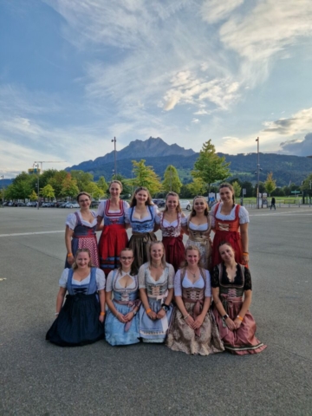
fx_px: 276
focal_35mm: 23
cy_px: 208
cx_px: 156
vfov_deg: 73.9
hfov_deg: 58.9
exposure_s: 1/820
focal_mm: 5.4
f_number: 1.8
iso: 50
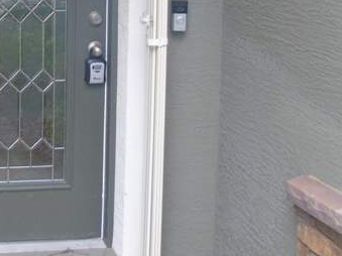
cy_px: 2
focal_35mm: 59
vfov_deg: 23.8
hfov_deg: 29.8
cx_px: -23
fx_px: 583
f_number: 3.4
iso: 250
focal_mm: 4.4
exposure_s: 1/160
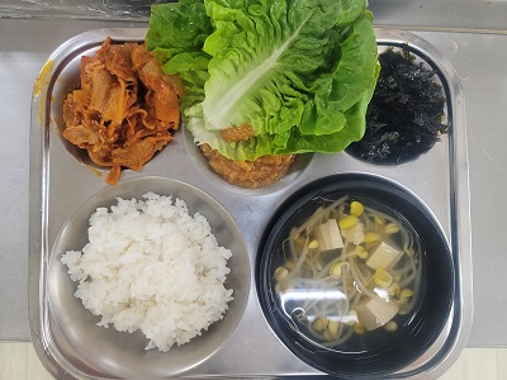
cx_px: 254
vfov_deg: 54.9
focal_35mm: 25
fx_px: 366
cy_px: 190
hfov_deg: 69.4
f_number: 1.8
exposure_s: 1/50
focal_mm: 7
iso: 160
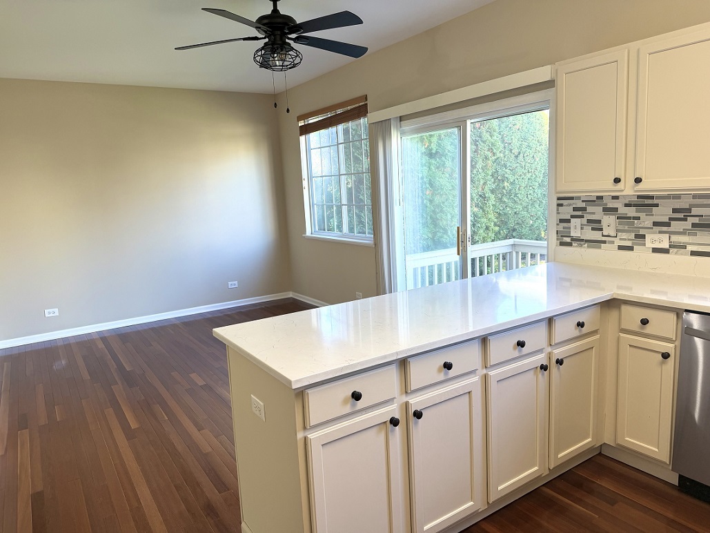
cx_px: 355
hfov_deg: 71.6
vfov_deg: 56.8
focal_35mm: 24
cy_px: 266
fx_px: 492
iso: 125
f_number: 1.78
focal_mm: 6.76
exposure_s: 1/117
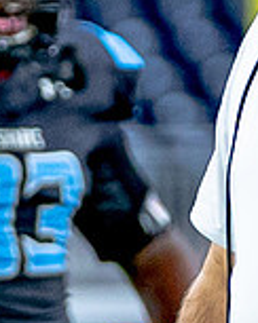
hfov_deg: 0.9
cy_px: 280
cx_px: 391
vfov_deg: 1.1
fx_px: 16660
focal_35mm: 1742
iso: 2000
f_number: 2.8
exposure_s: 1/1500
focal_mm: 178
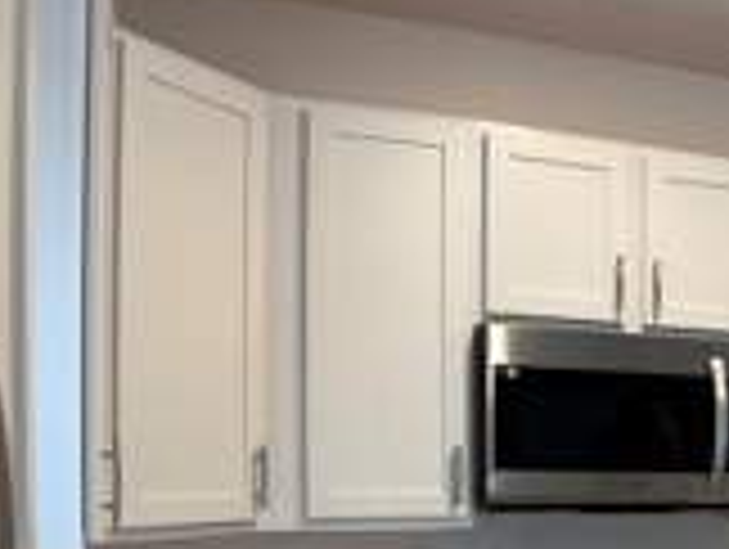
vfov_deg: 18.7
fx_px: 1624
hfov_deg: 24.0
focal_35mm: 77
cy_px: 536
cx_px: 760
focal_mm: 5.96
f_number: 1.6
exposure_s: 1/60
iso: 125
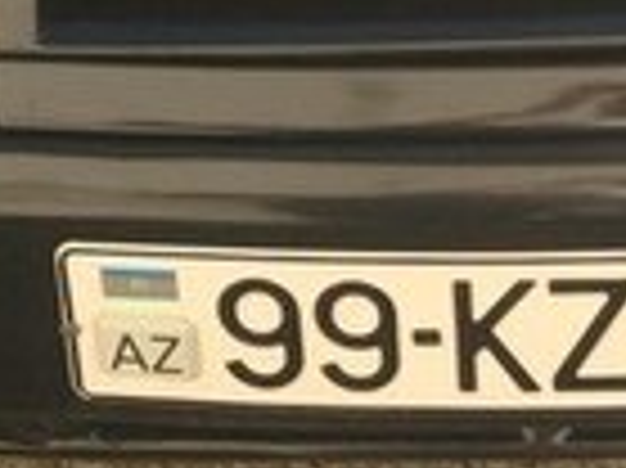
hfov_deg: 12.5
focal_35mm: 157
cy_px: -587
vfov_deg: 8.7
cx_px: 531
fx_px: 2837
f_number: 2.4
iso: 50
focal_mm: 4.12
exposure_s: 1/218
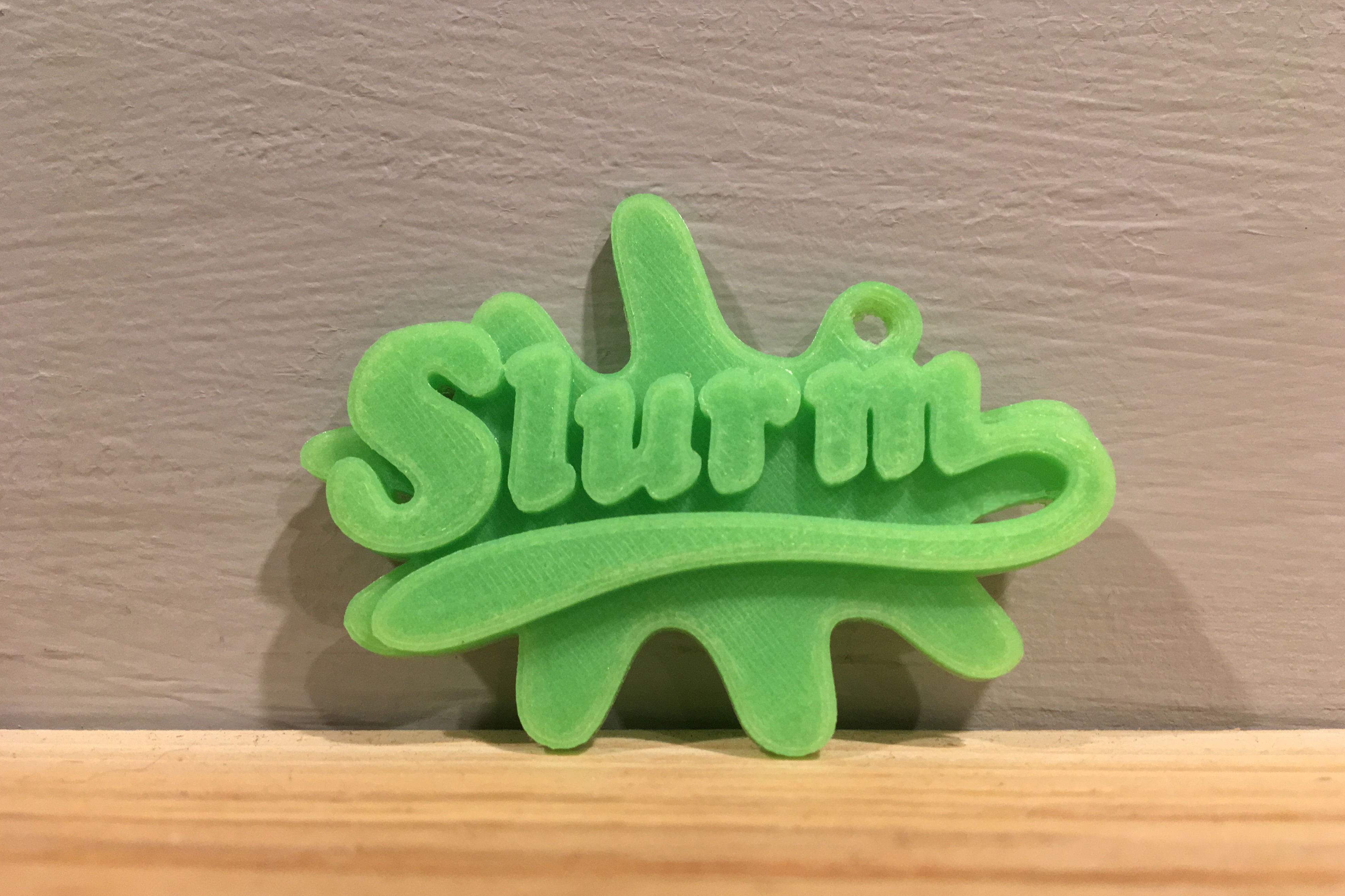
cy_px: 479
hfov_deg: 60.3
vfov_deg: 42.3
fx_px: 1158
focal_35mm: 31
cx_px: 678
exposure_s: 1/30
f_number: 2.2
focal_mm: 4.15
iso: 100
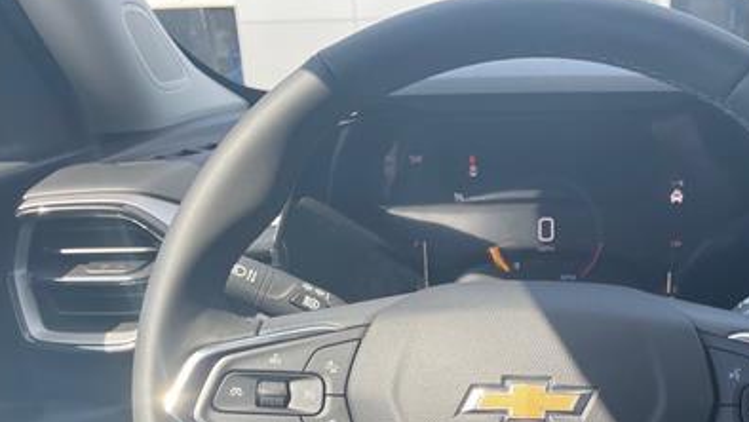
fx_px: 914
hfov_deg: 43.9
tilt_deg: -21.6
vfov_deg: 25.0
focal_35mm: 46
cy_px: 399
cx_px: 500
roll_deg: +2.1
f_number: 1.6
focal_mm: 4.2
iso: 32
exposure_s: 1/471
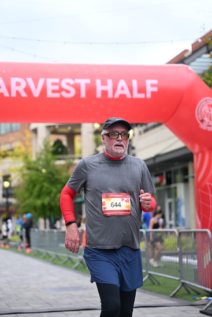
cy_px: 158
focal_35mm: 79
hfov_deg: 17.3
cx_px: 106
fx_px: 697
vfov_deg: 25.7
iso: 640
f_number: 2.8
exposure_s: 1/2500
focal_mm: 79
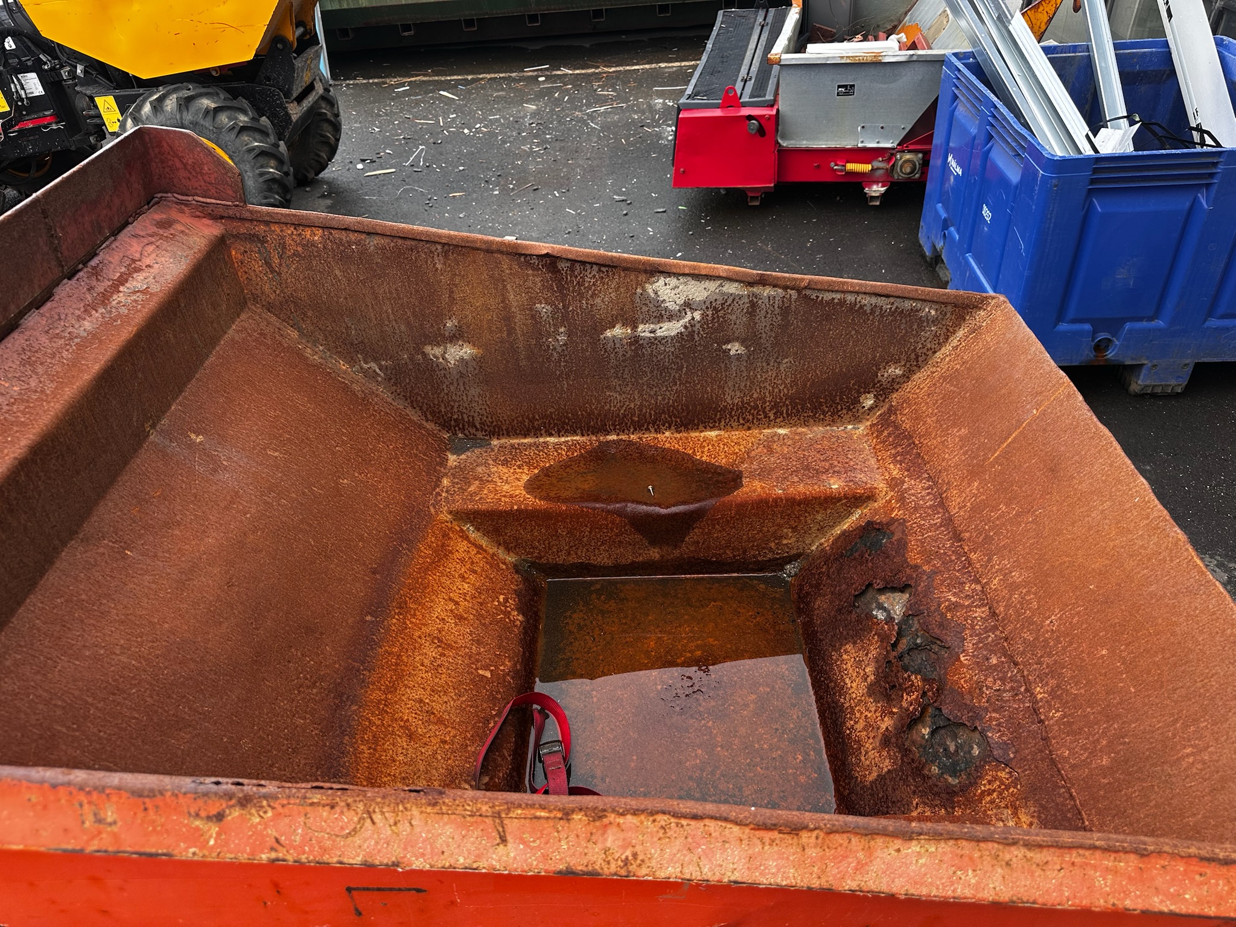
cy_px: 464
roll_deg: +3.5
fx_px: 857
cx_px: 618
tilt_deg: -37.2
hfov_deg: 71.6
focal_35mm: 24
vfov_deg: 56.8
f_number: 1.78
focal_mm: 6.86
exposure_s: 1/513
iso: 80
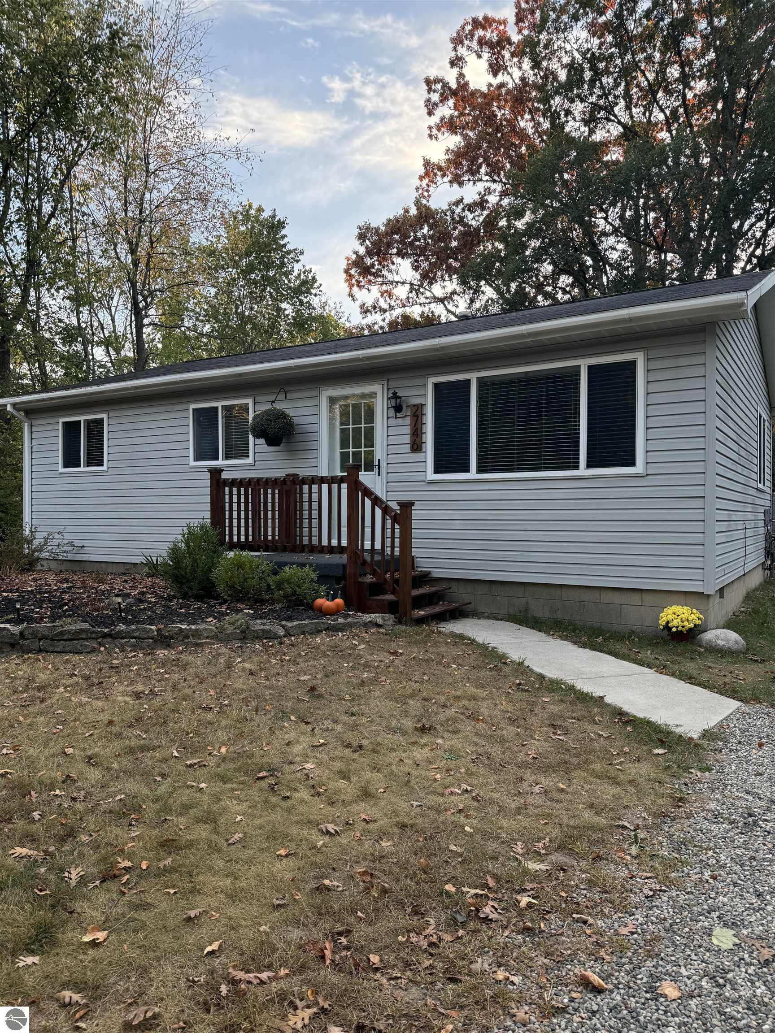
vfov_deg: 71.6
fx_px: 716
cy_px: 516
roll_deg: +0.4
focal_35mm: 24
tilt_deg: -0.7
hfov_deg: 56.8
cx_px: 388
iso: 80
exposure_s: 1/166
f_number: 1.78
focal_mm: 6.76
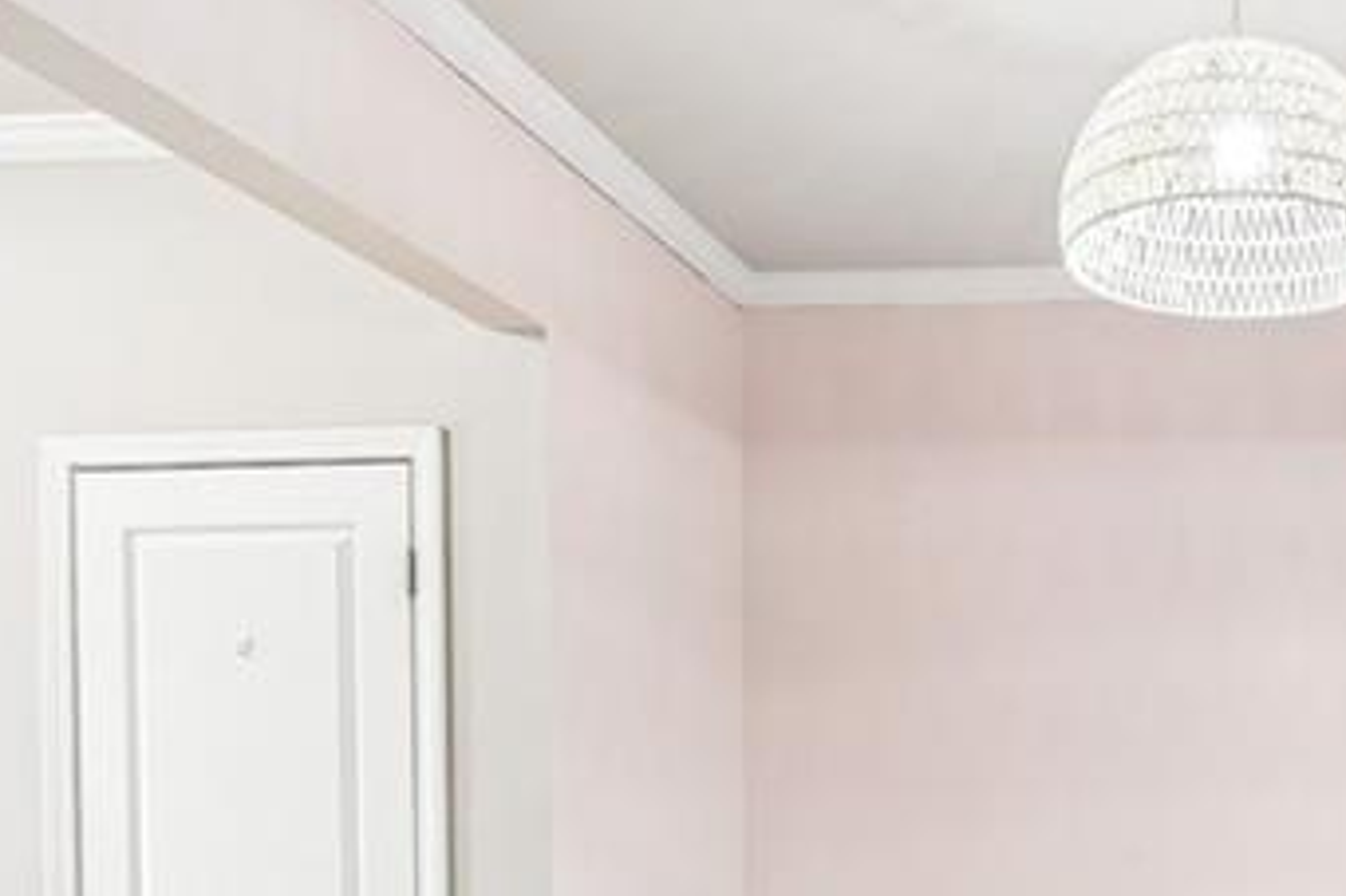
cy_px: 827
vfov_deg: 30.3
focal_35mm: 42
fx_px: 1570
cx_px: 1279
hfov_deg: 41.6
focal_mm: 14
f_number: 8
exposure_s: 1/5
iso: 320
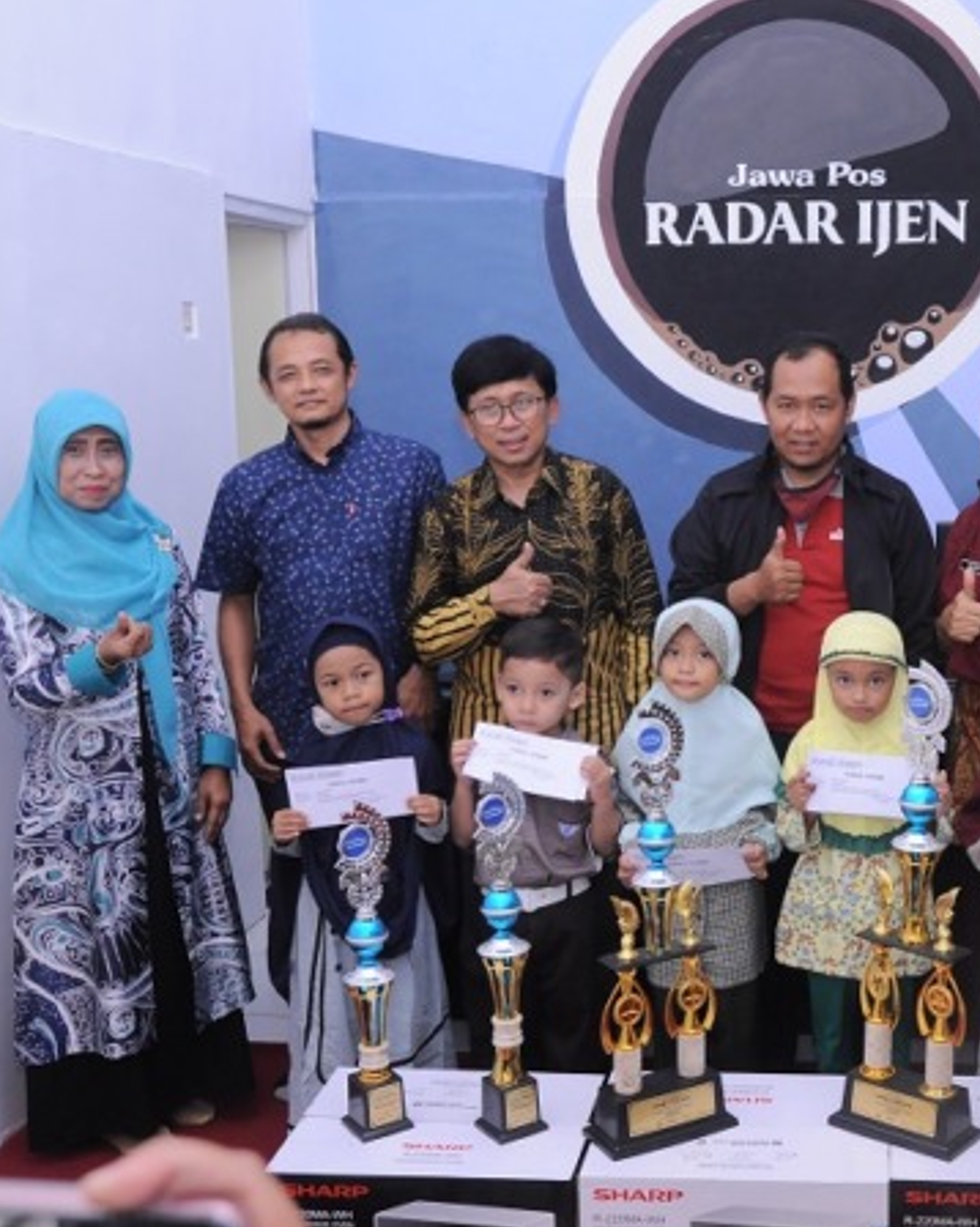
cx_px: 788
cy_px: 614
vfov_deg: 39.6
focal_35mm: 47
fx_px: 1705
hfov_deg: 31.2
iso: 1000
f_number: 3.5
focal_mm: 22
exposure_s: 1/100
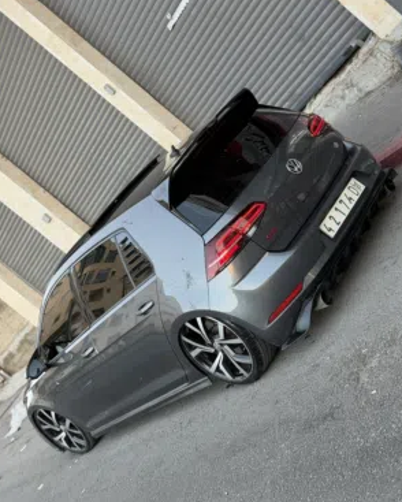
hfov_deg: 29.7
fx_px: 758
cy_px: 246
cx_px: 201
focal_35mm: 51
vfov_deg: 36.6
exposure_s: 1/103
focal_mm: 6.76
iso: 100
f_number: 1.78
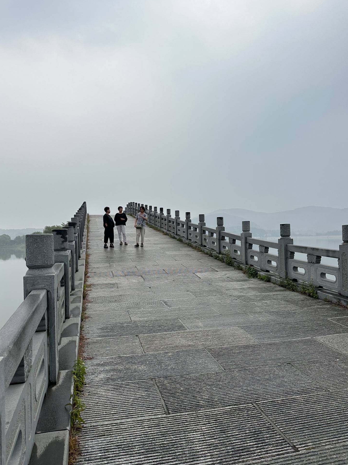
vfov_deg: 69.4
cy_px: 235
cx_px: 175
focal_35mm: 25
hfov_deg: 54.9
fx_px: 335
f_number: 1.78
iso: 80
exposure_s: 1/1541
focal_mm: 6.86
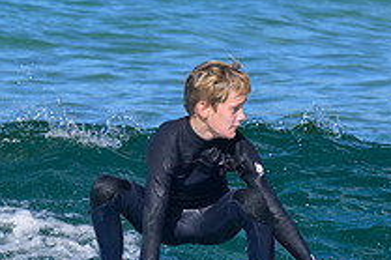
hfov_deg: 1.9
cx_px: 187
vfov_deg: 1.3
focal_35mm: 1067
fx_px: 11579
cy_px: 139
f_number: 7.1
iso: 400
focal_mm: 280
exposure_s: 1/1600
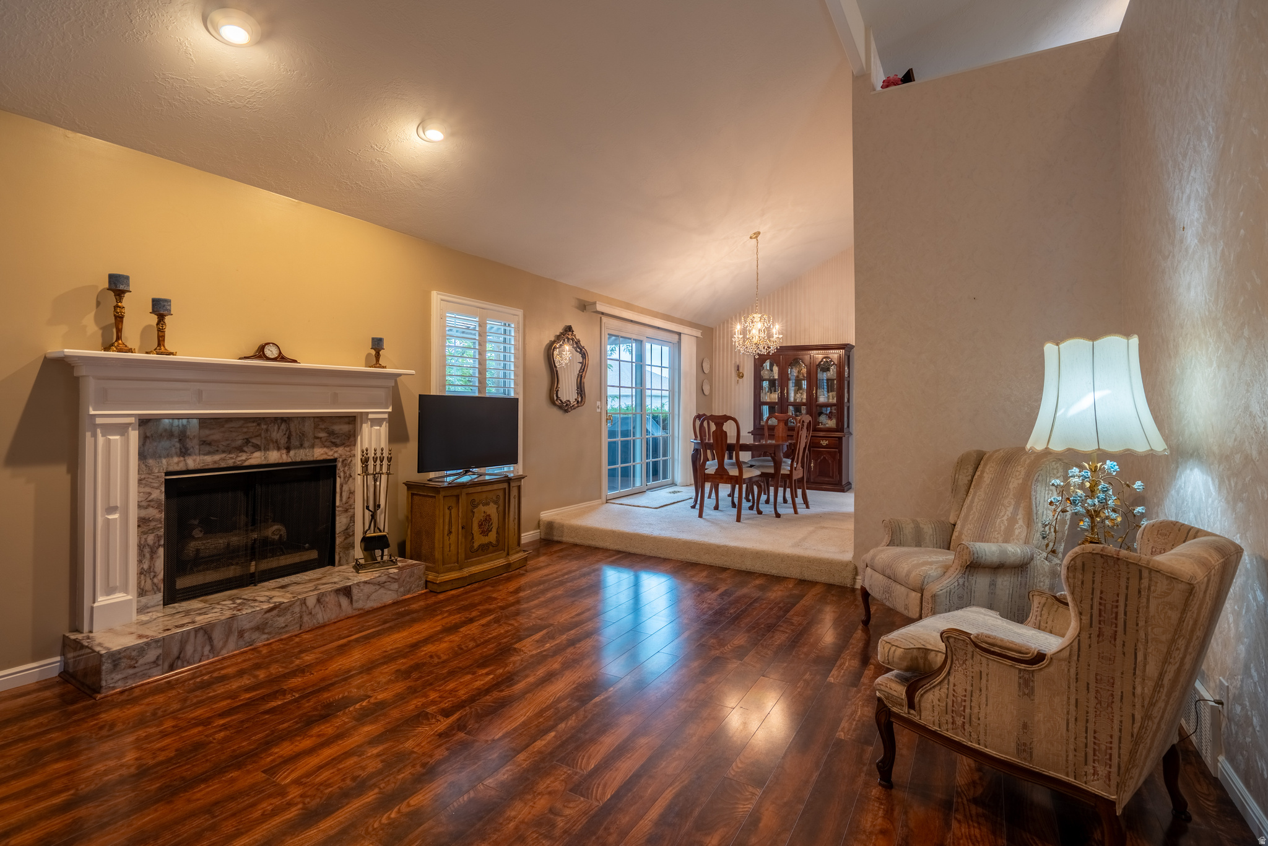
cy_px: 423
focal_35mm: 16
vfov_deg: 73.8
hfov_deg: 96.7
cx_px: 634
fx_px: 564
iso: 320
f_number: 5
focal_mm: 16
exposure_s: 1/400
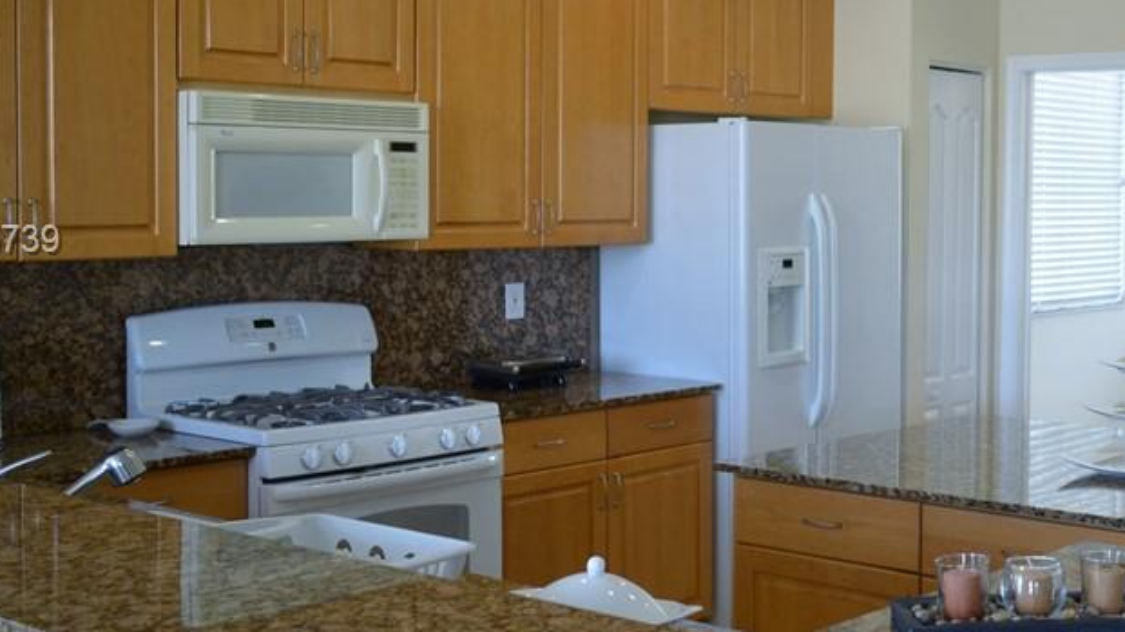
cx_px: 858
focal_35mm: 55
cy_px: 242
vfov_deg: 21.8
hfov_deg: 36.9
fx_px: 1640
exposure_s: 1/60
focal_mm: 20
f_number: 4
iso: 560
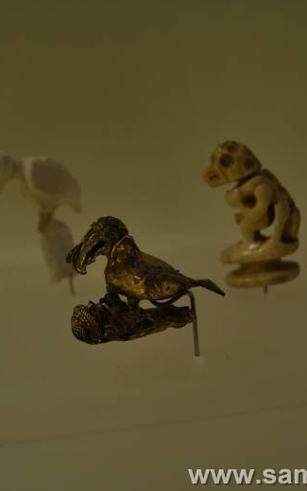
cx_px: 117
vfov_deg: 42.6
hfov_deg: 27.3
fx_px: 629
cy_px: 240
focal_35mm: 47
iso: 100
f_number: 3.8
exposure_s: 1/8
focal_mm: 20
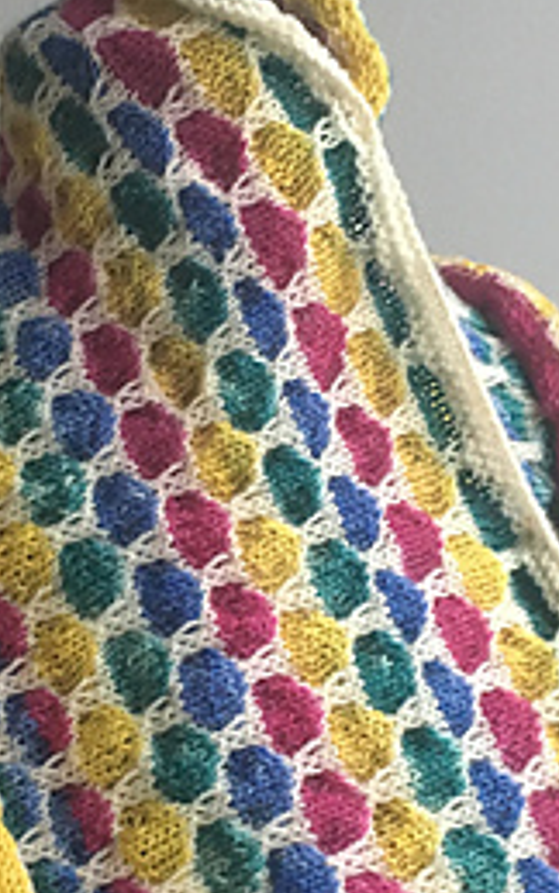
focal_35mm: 76
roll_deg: -0.9
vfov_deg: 27.0
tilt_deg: -12.7
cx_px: 128
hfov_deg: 17.1
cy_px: 562
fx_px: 1851
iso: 200
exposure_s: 1/17
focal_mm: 4.15
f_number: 2.2
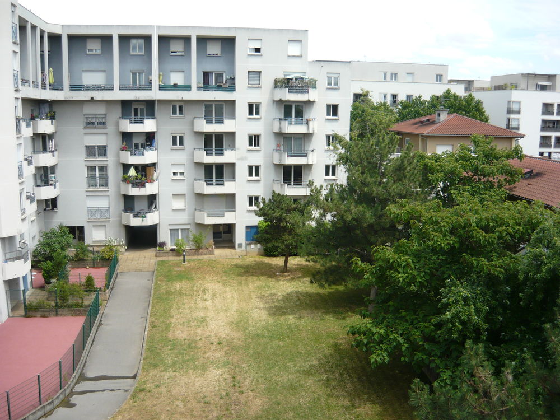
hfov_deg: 55.4
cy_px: 210
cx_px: 280
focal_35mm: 33
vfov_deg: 42.9
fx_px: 534
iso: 100
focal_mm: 5.5
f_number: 2.8
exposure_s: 1/800
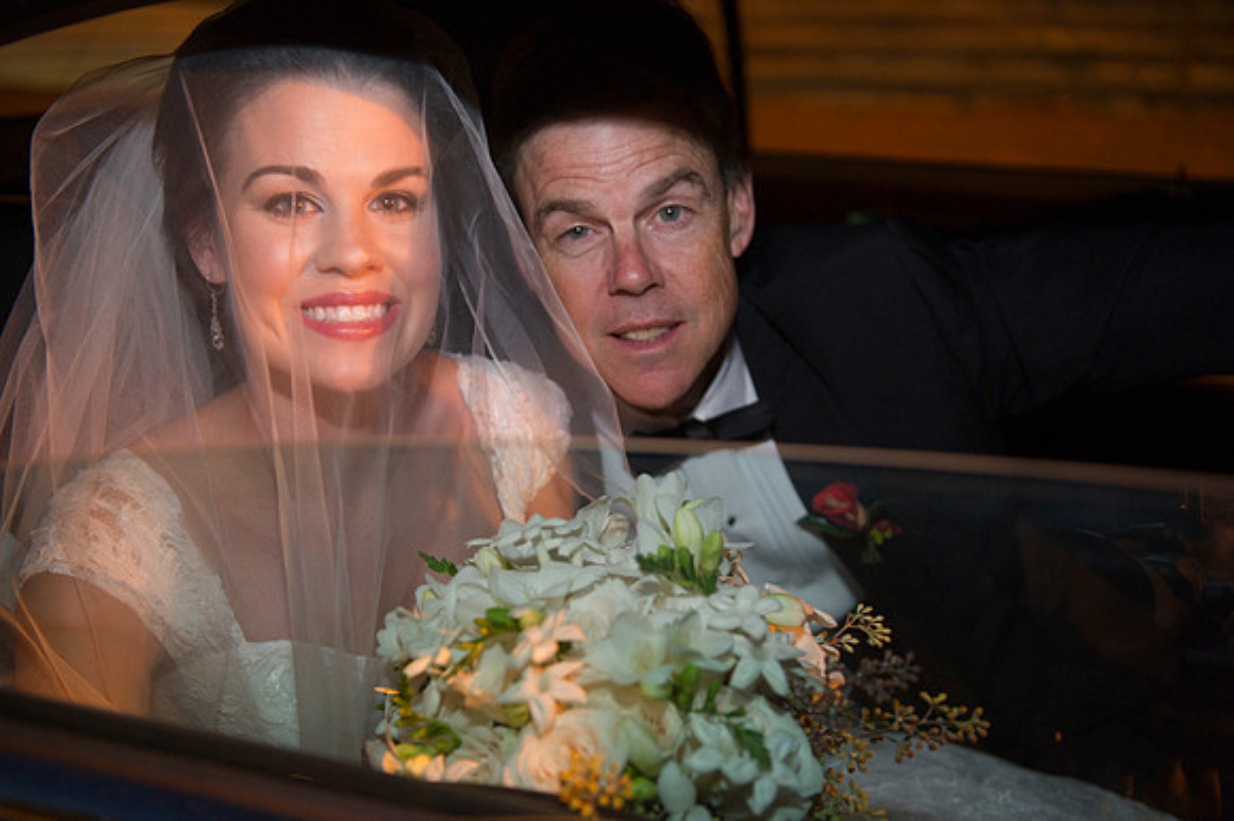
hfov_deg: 43.6
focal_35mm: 45
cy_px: 410
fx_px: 1542
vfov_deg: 29.8
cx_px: 617
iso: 1250
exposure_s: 1/60
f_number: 2.8
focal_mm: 45
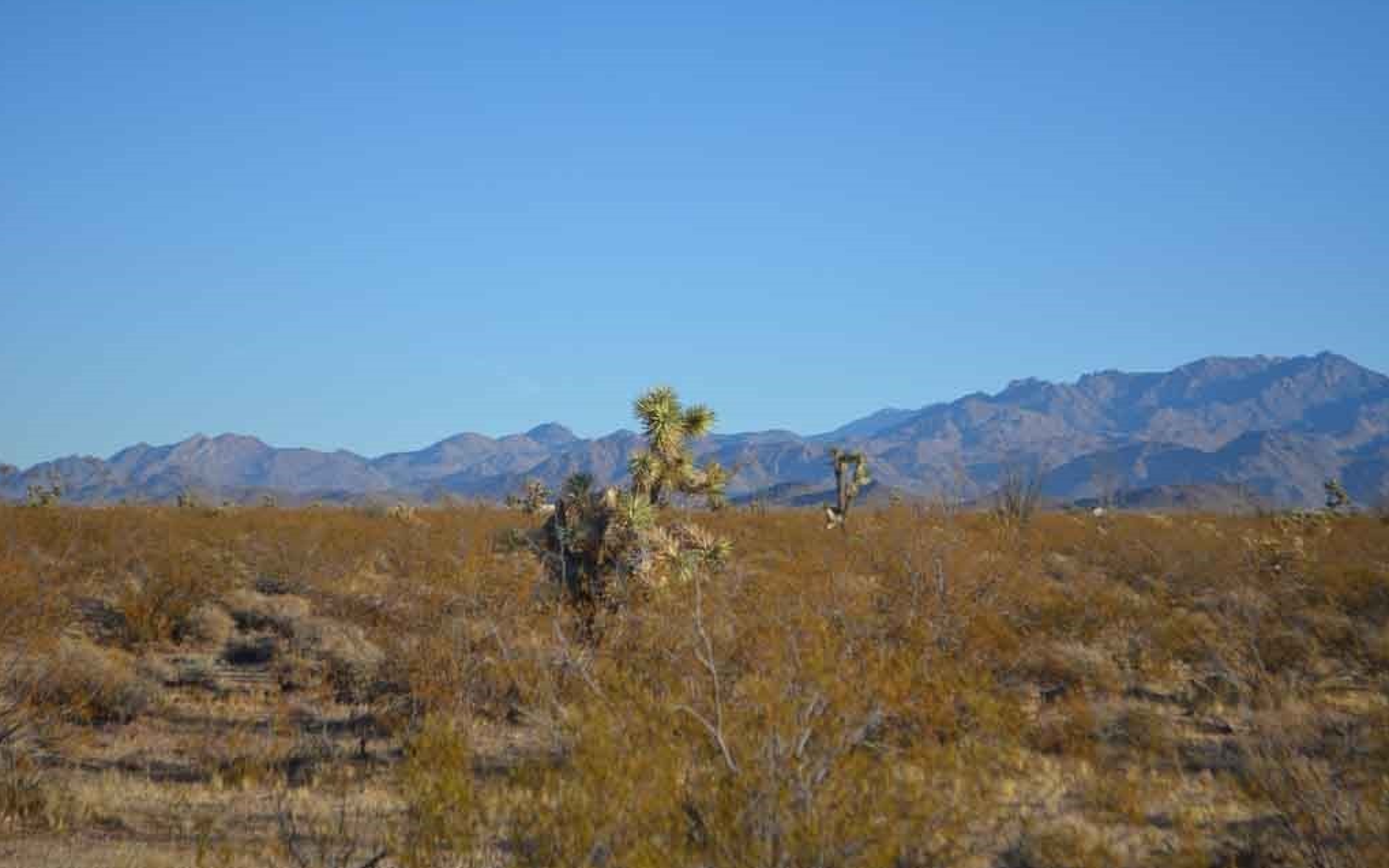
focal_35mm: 85
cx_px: 692
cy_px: 450
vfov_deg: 15.5
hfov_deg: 24.5
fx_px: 3199
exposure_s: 1/1600
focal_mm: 55
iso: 400
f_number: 6.3
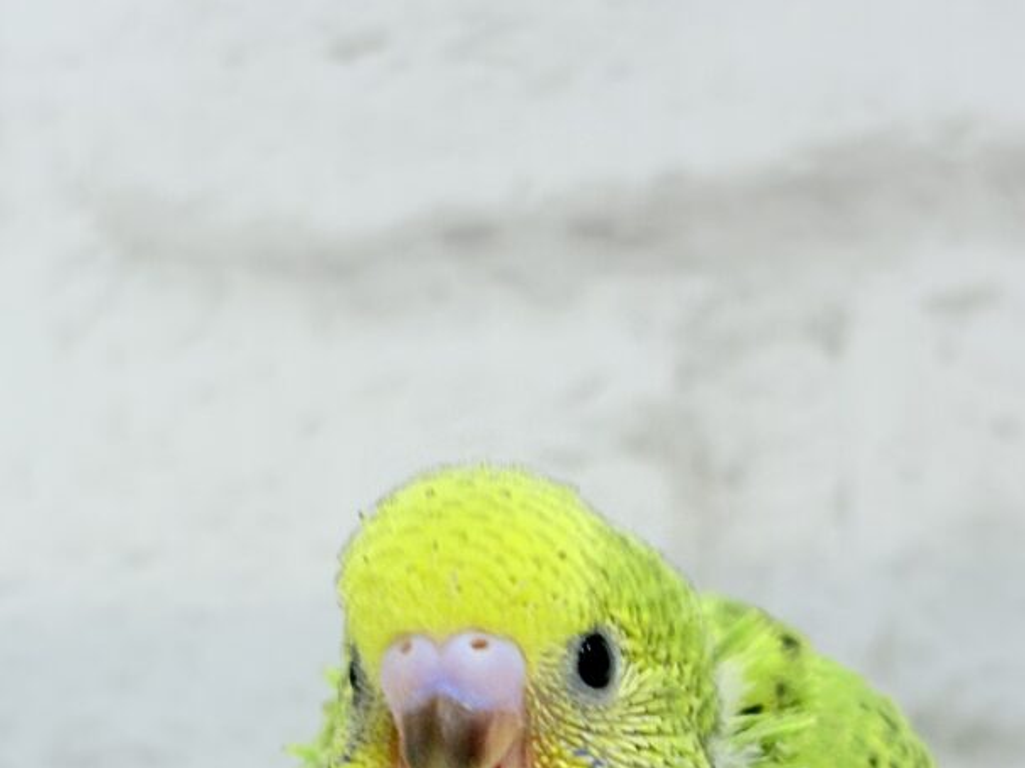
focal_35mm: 103
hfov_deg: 19.1
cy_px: 665
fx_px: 3049
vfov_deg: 14.2
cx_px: 499
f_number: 1.6
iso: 50
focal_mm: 5.96
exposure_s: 1/100
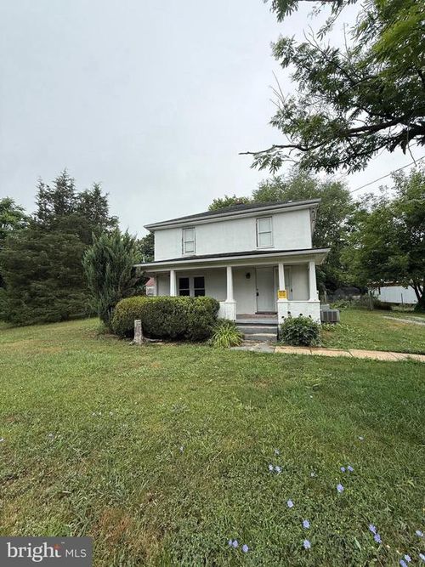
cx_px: 212
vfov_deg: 102.1
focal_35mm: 14
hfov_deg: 85.7
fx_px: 229
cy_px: 284
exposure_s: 1/1211
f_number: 2.2
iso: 50
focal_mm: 2.22
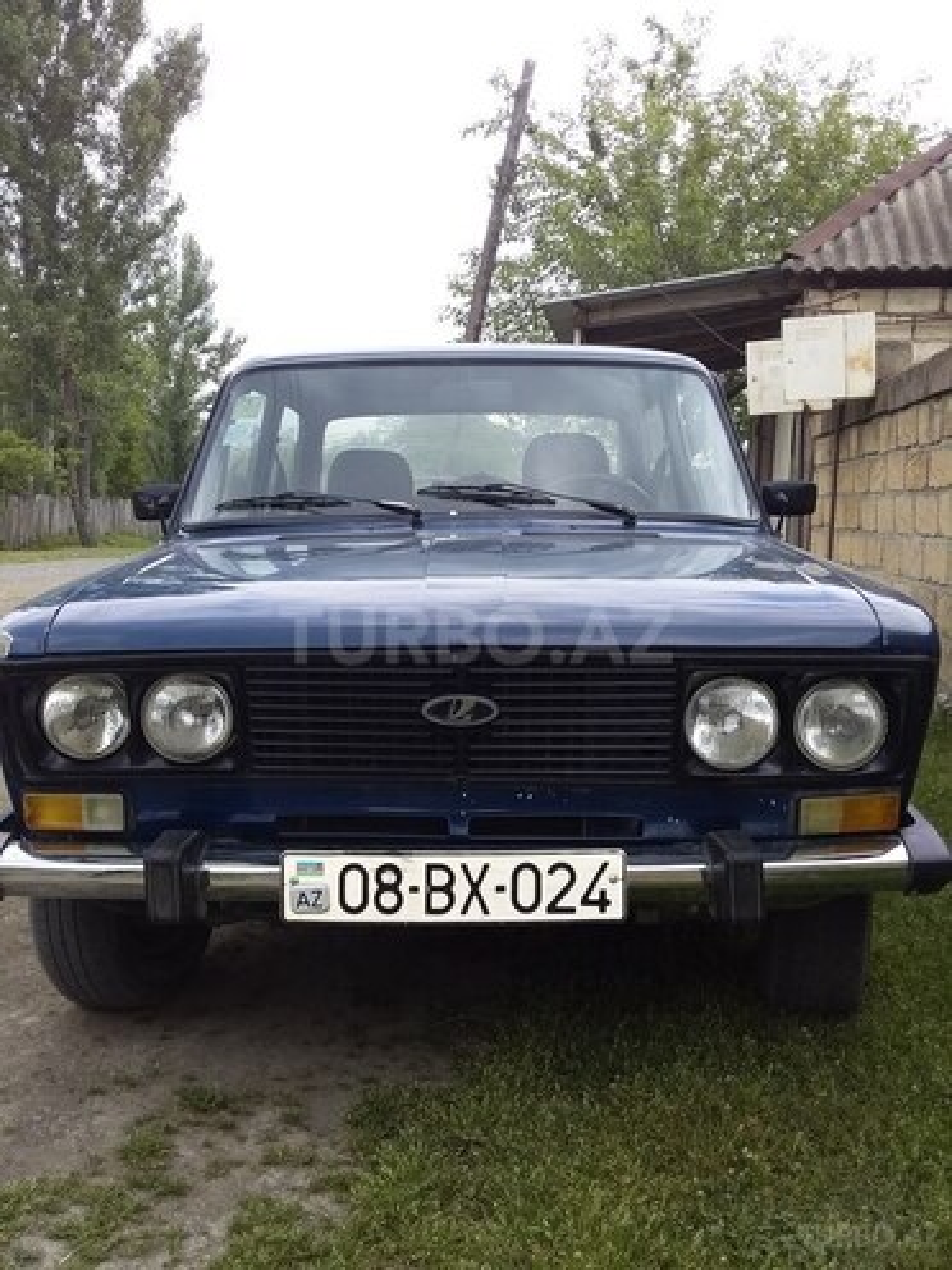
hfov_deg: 45.4
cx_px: 476
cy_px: 635
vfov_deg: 58.4
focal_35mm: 31
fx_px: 1137
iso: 40
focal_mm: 3.3
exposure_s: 1/443
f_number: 2.2
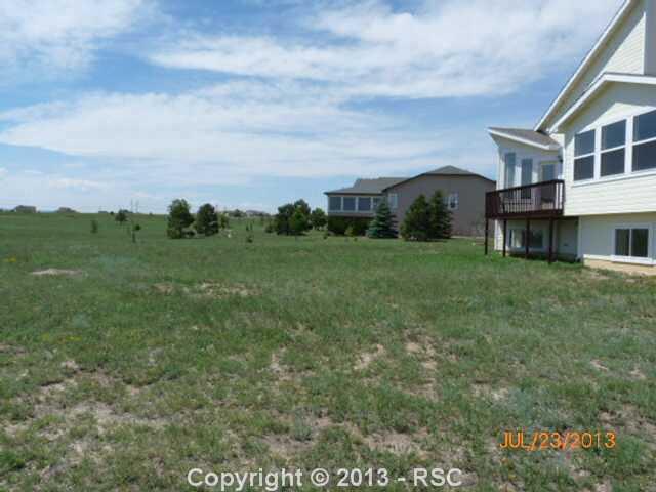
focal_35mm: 27
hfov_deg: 65.3
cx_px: 328
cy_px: 246
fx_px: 512
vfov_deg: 51.4
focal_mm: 4.8
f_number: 6.3
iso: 100
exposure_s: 1/400
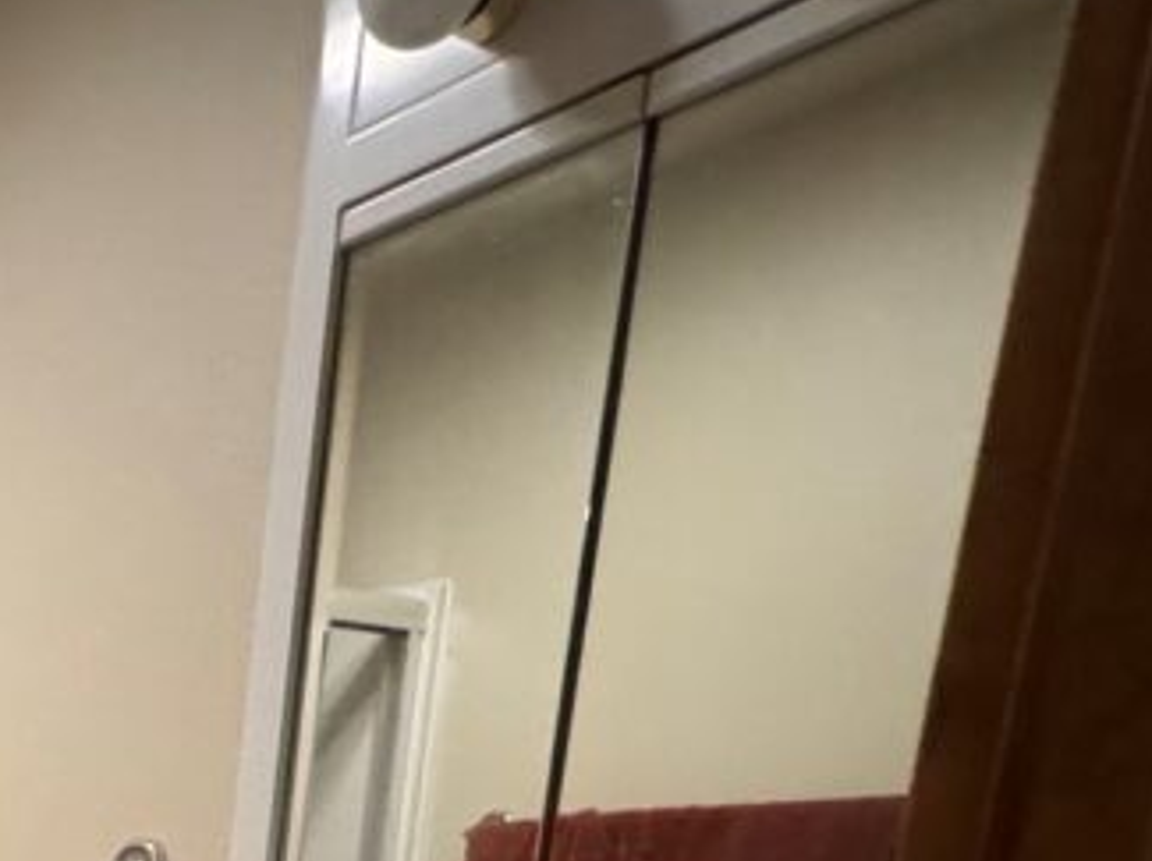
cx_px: -395
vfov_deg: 24.9
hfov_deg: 30.8
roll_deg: -3.1
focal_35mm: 46
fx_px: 1529
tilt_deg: -13.3
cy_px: 1258
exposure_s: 1/40
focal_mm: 2.22
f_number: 2.2
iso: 1000
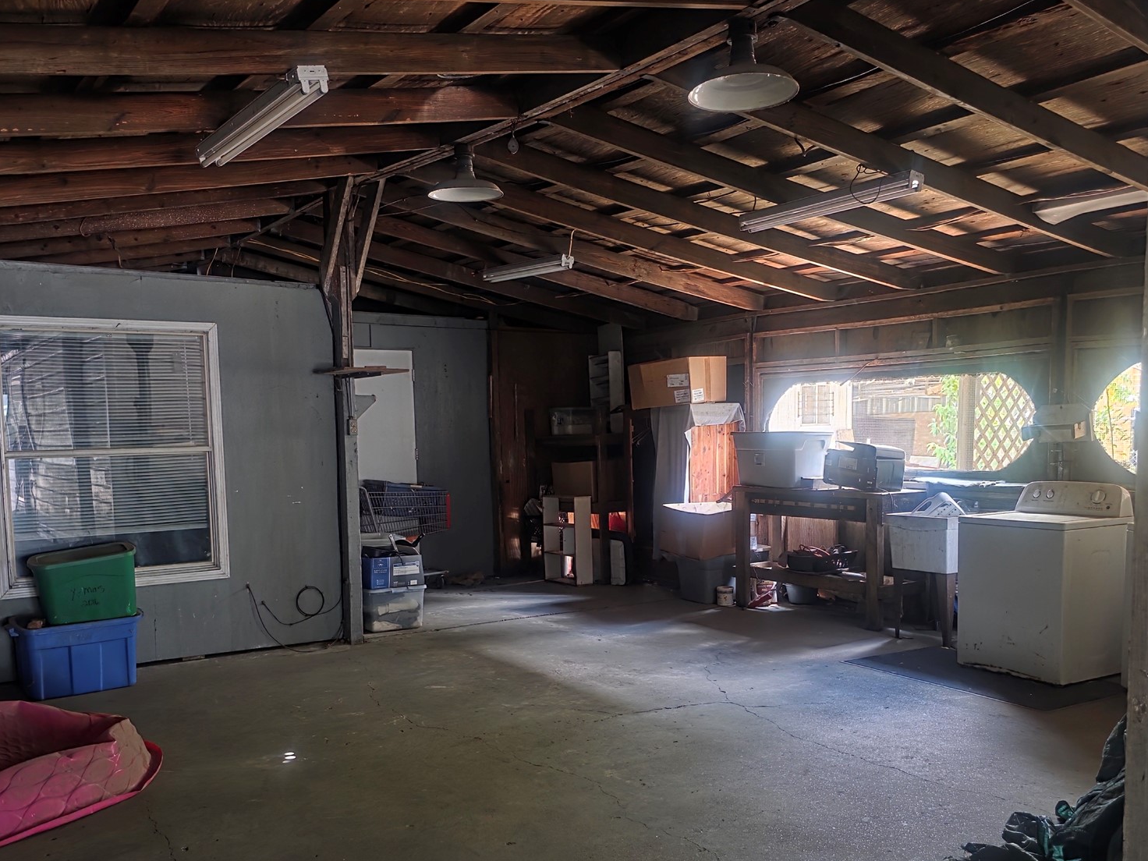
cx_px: 561
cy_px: 505
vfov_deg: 44.0
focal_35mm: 32
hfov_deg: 56.8
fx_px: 1061
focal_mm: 6.3
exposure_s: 1/60
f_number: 1.7
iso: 800
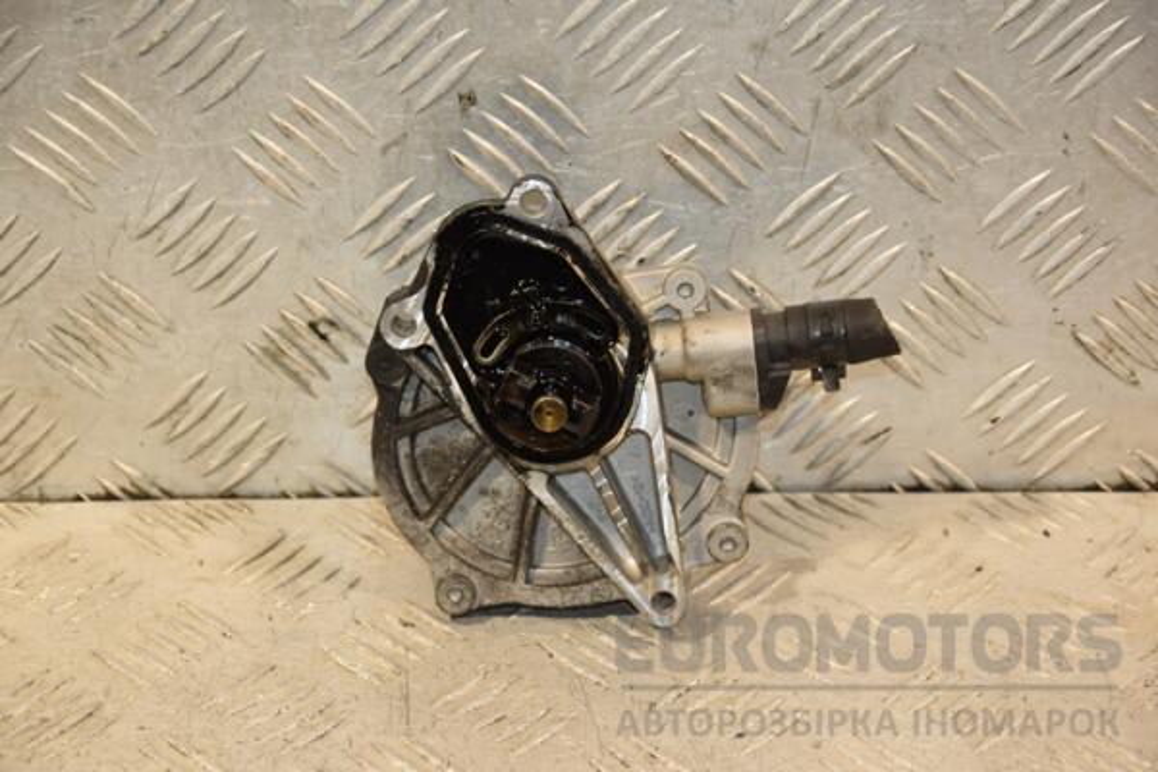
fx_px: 3618
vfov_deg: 12.2
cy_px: 386
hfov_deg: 18.2
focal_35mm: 112
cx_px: 579
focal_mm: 75
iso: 800
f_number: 5.3
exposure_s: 1/160
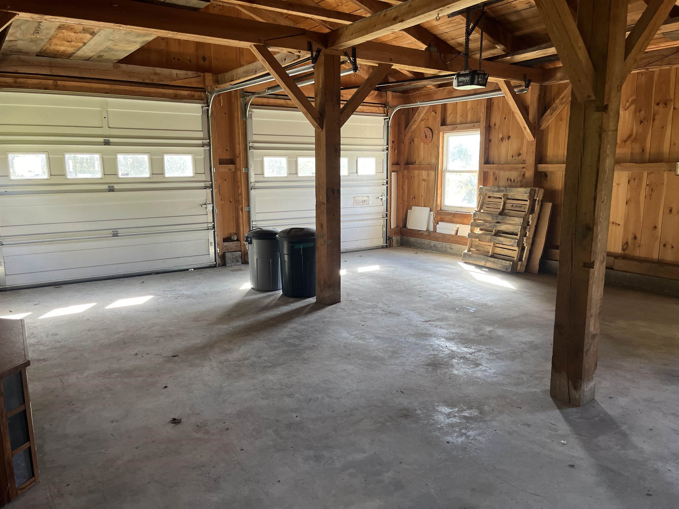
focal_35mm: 26
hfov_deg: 67.3
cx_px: 340
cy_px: 254
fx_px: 510
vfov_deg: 53.1
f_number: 1.6
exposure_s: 1/121
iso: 125
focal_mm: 5.1
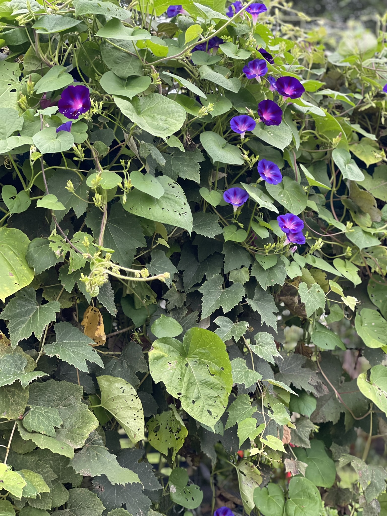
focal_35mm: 64
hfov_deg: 22.9
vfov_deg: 30.3
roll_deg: +0.9
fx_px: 954
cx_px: 194
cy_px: 258
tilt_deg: +2.3
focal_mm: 7.5
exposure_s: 1/121
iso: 125
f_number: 2.2
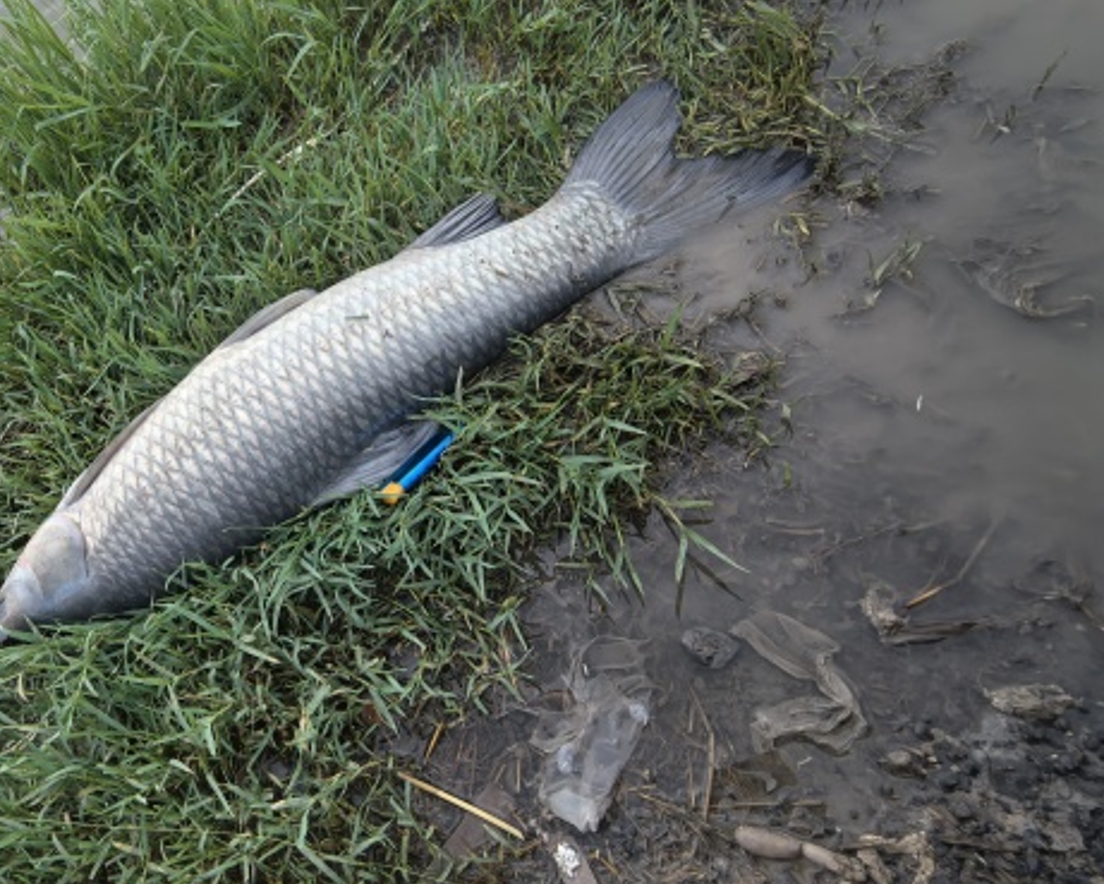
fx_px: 719
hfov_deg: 68.7
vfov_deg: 63.1
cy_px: 450
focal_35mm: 22
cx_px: 239
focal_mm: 1.95
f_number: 2.2
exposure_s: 1/492
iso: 50
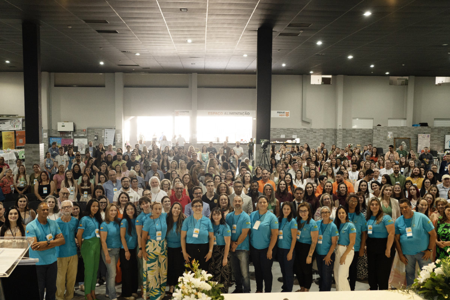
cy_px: 150
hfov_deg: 54.4
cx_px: 225
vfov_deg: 37.9
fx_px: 437
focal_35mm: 35
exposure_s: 1/100
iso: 3200
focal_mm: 35
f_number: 4
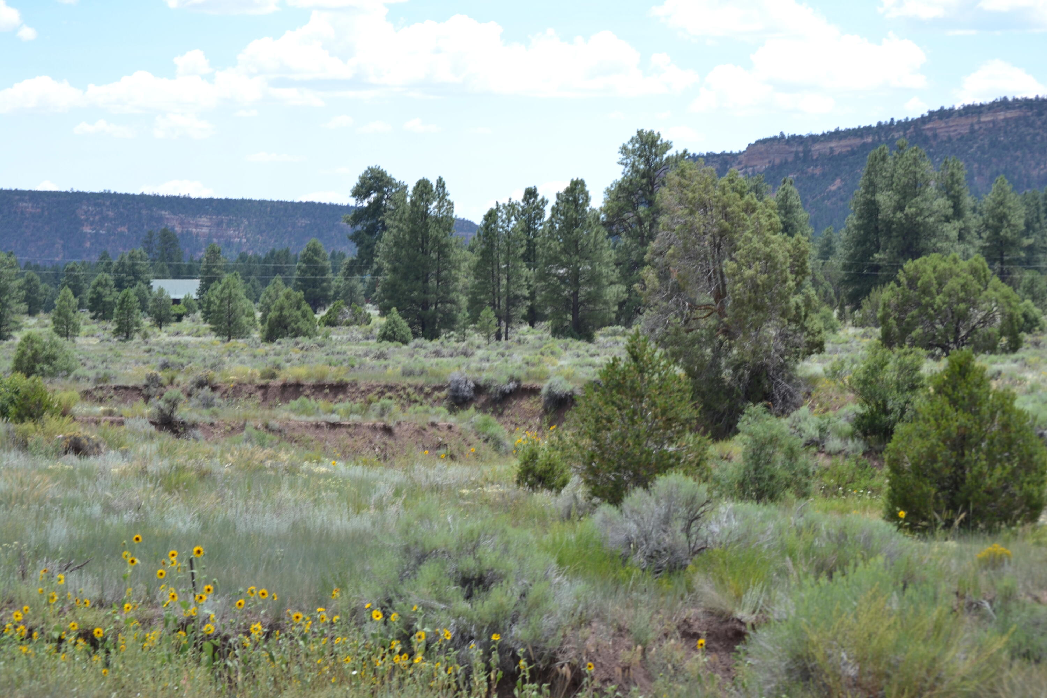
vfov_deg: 16.6
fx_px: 2399
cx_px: 524
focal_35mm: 82
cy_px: 349
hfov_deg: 24.6
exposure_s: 1/200
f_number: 7.1
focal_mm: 55
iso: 100
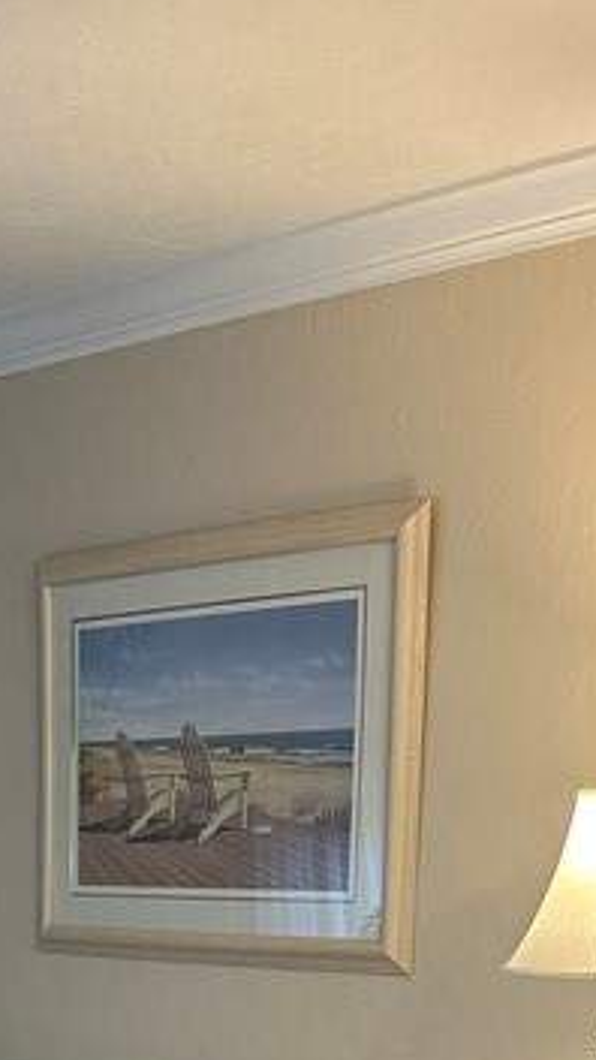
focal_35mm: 76
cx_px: -211
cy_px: 1394
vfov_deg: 24.2
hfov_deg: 15.1
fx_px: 2135
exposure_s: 1/60
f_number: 1.78
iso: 125
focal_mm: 6.86
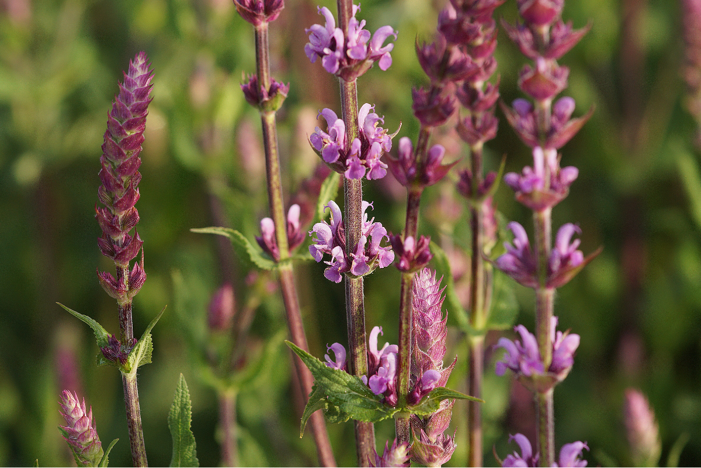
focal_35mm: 150
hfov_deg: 13.7
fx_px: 2921
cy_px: 234
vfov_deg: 9.1
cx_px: 350
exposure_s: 1/160
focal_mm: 100
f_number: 5.6
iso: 250
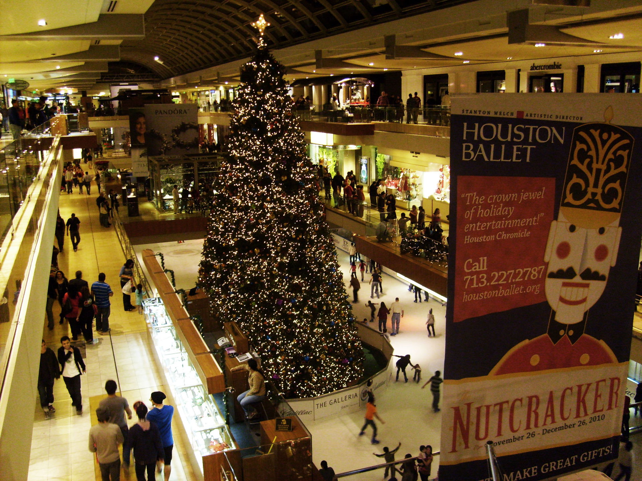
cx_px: 321
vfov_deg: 40.7
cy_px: 240
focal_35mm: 35
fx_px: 649
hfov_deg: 52.6
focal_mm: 5.8
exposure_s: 1/15
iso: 200
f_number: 2.8
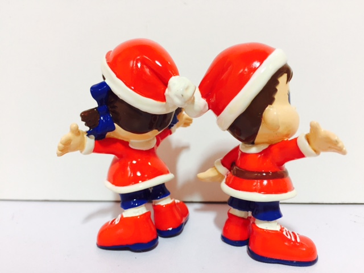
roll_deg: -1.0
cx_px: 182
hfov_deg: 61.7
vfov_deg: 48.2
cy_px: 136
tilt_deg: -9.7
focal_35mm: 29
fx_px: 305
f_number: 2.2
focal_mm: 4.15
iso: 125
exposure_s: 1/33
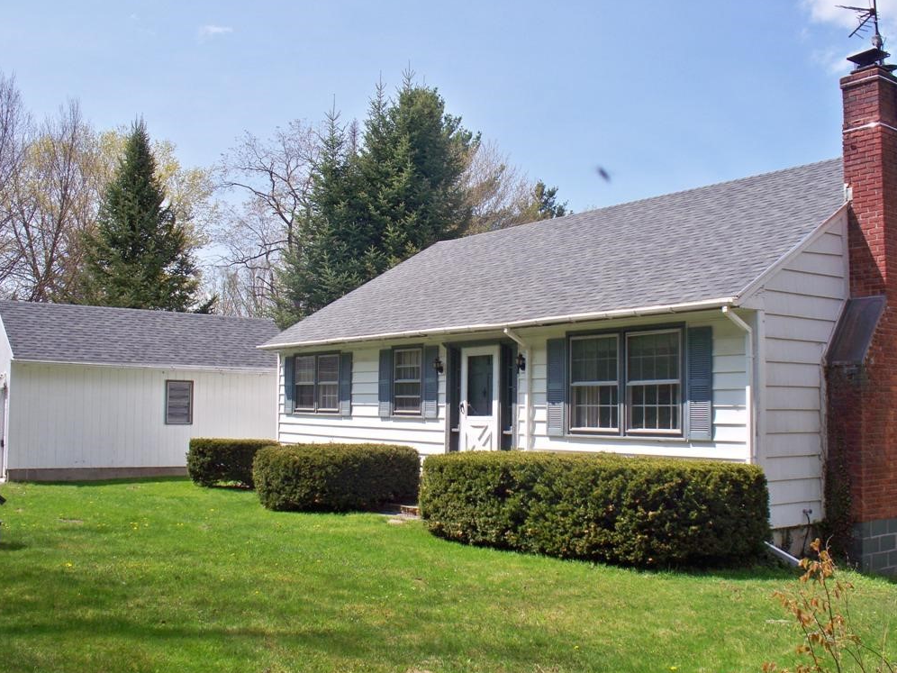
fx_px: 933
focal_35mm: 36
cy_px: 335
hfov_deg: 51.4
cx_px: 443
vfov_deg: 39.7
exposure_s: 1/500
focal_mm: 7.54
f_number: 4.8
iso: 100
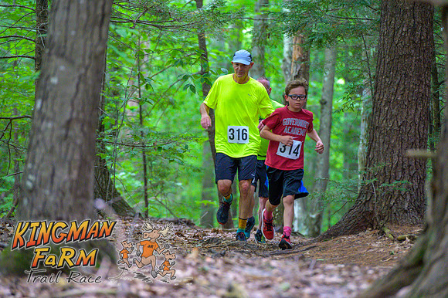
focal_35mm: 200
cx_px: 224
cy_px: 149
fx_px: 2487
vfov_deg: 6.9
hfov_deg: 10.3
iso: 8000
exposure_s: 1/200
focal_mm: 200
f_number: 4
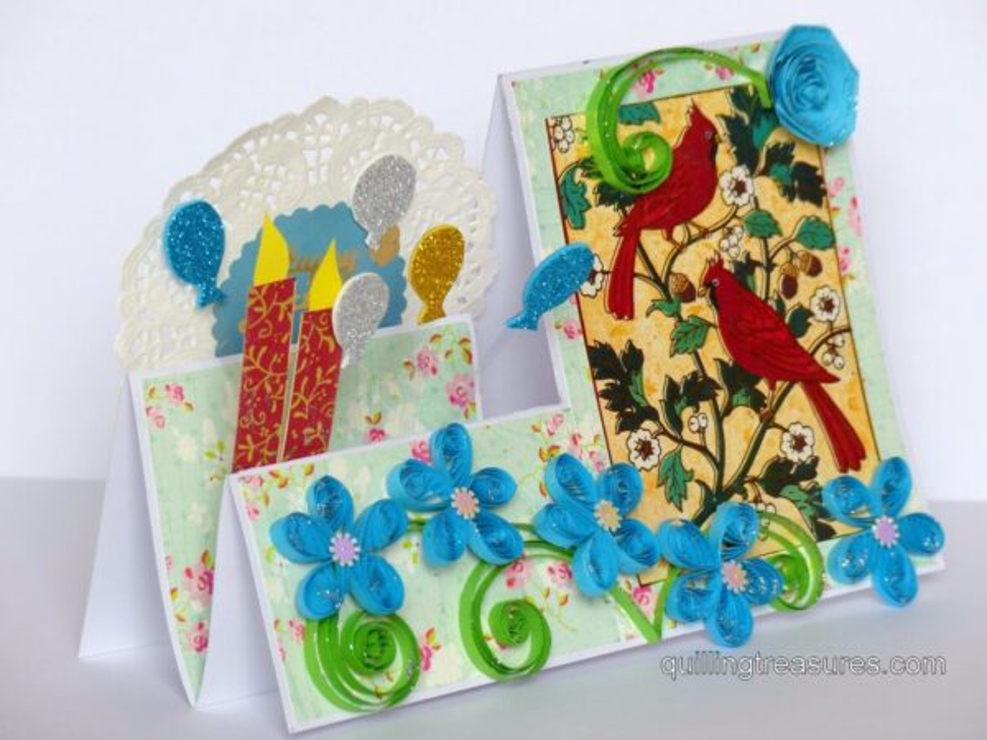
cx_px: 494
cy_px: 370
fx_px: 5218
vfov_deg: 8.1
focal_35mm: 183
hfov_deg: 10.8
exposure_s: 1/125
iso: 100
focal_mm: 33
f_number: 2.8
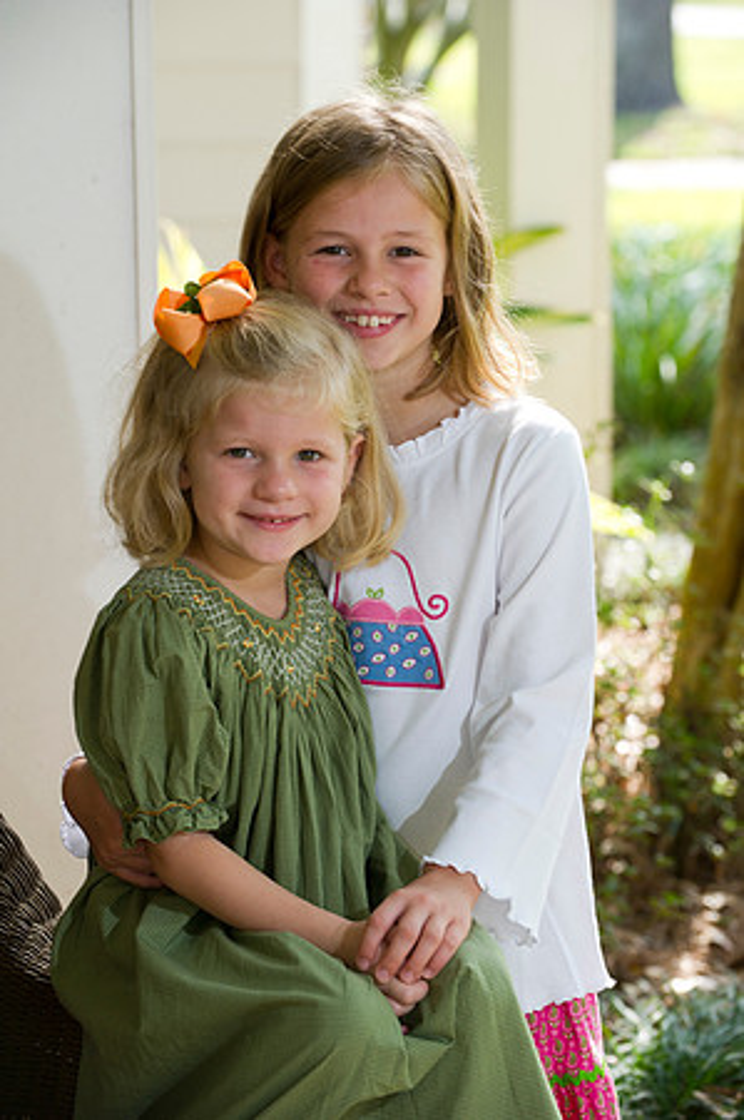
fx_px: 3728
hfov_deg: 11.4
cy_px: 560
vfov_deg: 17.1
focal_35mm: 120
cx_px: 372
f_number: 5
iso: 320
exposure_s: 1/160
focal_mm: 120
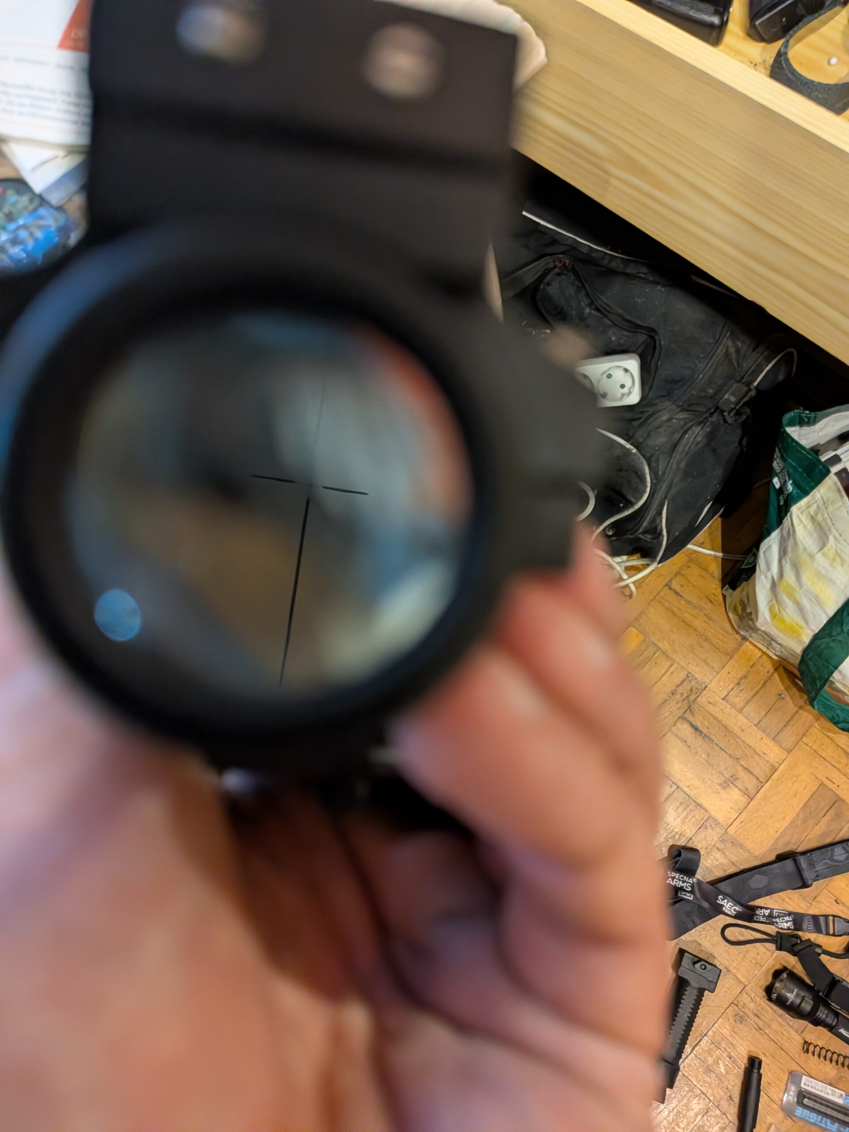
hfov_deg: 56.8
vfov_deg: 71.6
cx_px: 424
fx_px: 785
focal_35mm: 24
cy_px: 566
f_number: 1.7
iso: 965
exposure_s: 1/50
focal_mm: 4.53
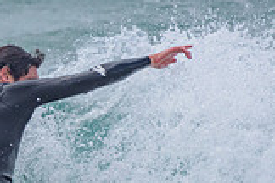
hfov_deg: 0.9
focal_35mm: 2196
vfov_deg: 0.6
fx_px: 16774
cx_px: -81
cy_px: 182
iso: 180
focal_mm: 500
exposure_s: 1/1600
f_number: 5.6
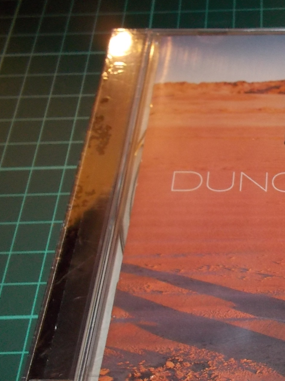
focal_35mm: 52
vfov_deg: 36.6
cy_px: 239
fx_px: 571
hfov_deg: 26.1
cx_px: 306
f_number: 3.3
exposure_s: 1/30
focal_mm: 4.1
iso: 200
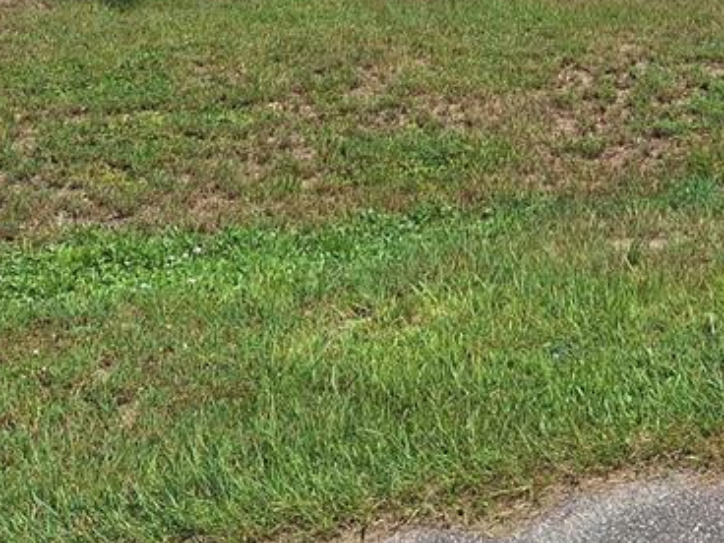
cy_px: -187
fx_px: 1339
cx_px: 574
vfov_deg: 20.7
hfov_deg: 29.6
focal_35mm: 64
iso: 40
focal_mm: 5.54
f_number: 1.8
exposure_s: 1/4065
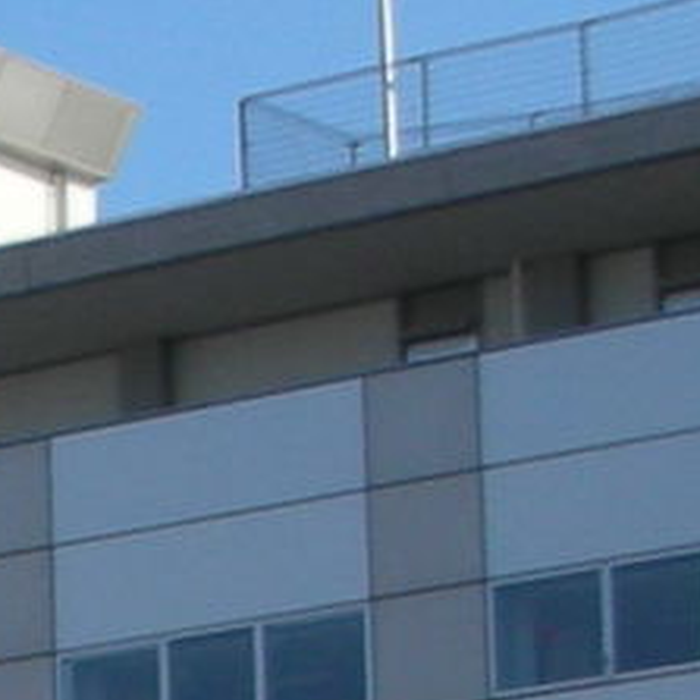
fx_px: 6086
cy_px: 1227
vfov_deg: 6.4
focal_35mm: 266
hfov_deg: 6.0
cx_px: -1500
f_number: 8.5
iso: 50
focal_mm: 5.8
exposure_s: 1/89.8
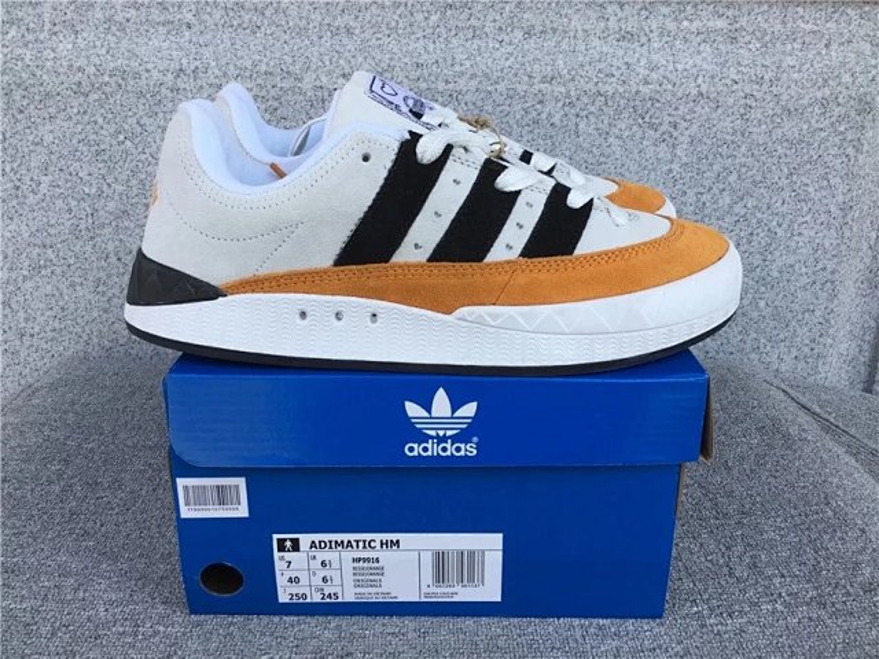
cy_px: 330
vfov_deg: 45.4
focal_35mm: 31
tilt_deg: -19.9
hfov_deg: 58.4
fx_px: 787
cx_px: 440
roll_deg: -0.5
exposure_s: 1/318
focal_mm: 3.3
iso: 25
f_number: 2.4
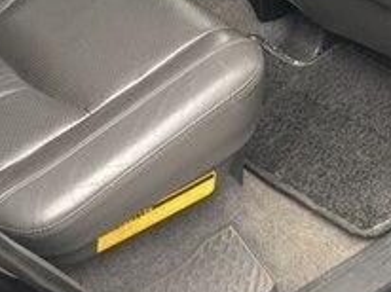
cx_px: 292
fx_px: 1049
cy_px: -128
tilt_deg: -21.6
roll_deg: +3.6
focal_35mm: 93
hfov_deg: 20.9
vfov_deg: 14.9
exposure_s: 1/100
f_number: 2.2
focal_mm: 4.15
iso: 40
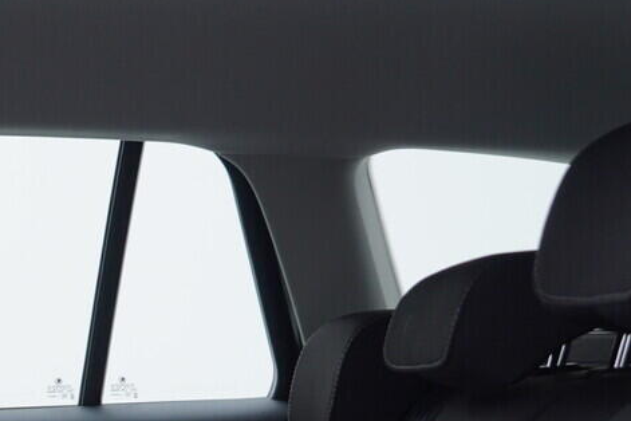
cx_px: -87
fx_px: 1928
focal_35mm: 110
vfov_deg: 12.0
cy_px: 605
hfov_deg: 17.8
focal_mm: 24
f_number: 3.2
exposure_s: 1/50
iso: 125
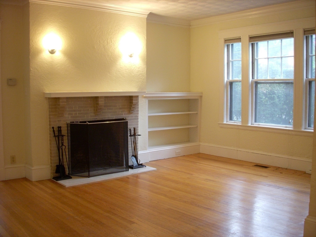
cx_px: 158
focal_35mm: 38
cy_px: 118
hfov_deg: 49.0
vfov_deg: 37.7
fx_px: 347
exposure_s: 1/13
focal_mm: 6.3
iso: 200
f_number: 3.3
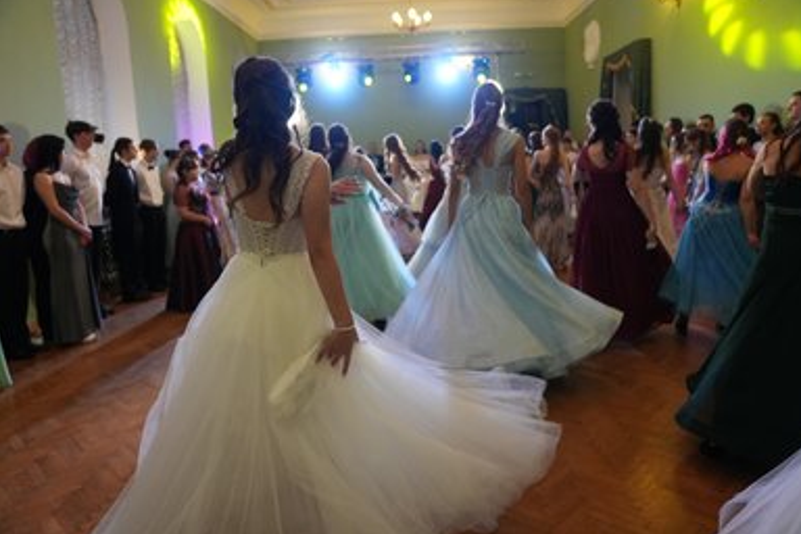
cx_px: 415
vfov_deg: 51.3
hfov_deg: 71.5
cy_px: 266
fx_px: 556
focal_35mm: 25
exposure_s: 1/160
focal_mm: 24
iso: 4000
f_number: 2.8
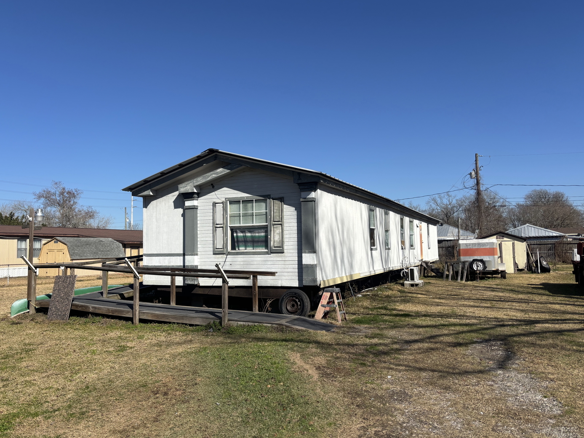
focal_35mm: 27
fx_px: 455
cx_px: 285
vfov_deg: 51.3
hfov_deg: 65.3
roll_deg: +0.7
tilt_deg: +3.2
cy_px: 216
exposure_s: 1/5076
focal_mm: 5.96
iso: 50
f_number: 1.6
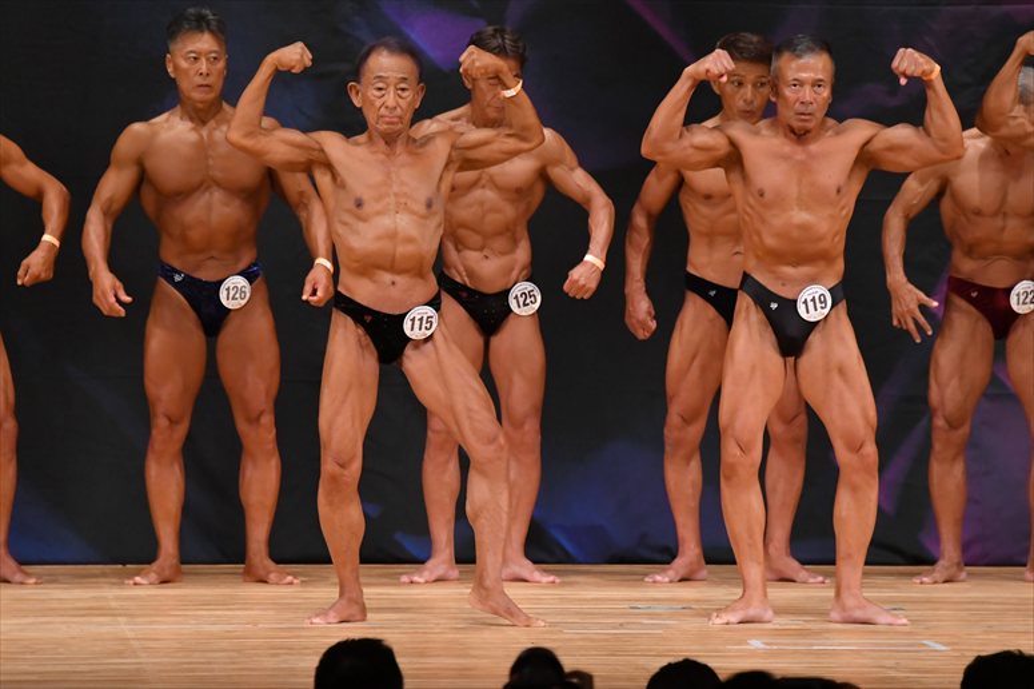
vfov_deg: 4.6
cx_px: 517
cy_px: 344
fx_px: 8613
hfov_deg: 6.9
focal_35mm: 300
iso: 4500
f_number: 5.6
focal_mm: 200
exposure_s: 1/400
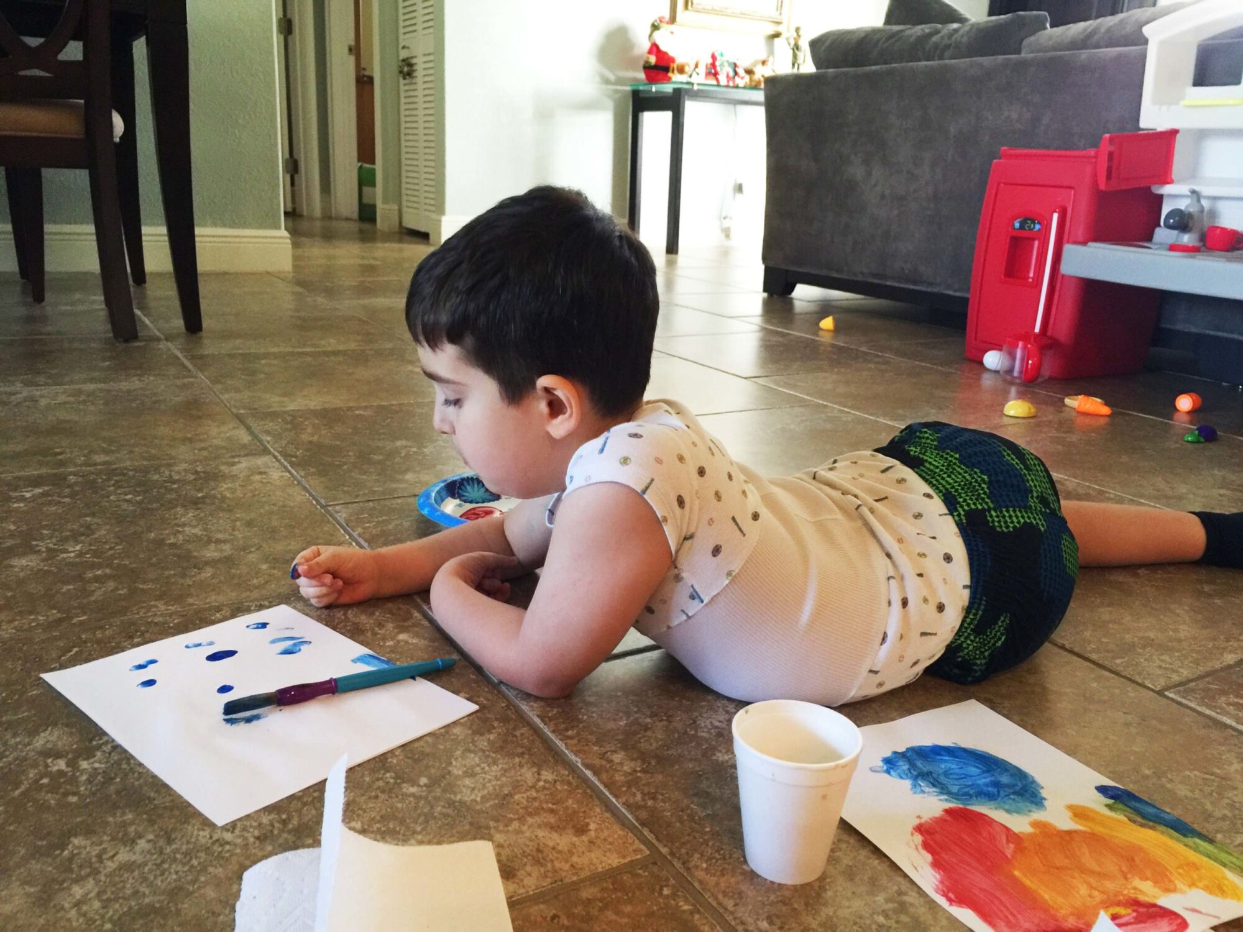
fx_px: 1041
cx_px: 622
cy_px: 466
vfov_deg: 48.2
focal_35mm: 29
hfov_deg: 61.7
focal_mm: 4.15
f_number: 2.2
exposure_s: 1/10
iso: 100
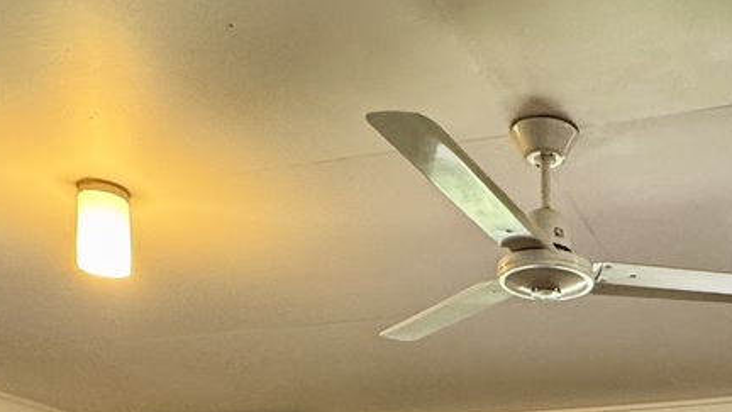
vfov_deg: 18.5
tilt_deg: -1.8
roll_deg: +1.5
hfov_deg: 36.8
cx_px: 654
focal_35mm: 53
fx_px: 1029
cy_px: 706
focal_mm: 2.22
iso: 200
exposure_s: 1/50
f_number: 2.2
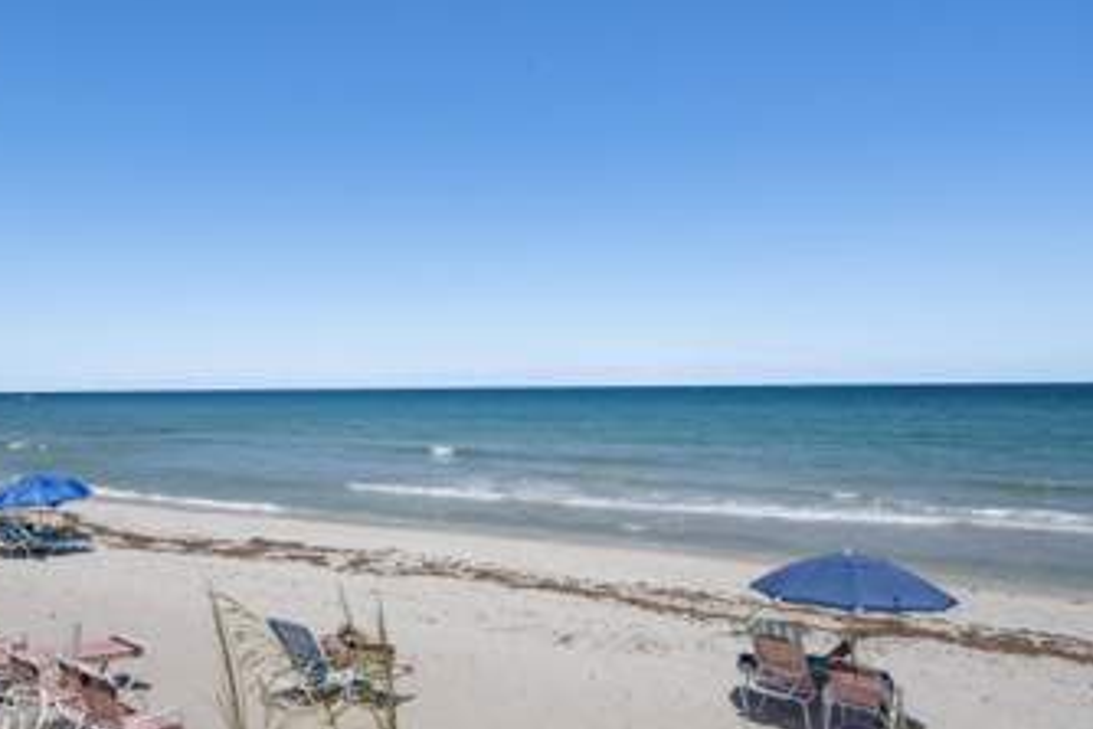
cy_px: 392
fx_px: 699
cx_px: 475
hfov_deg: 75.7
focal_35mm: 23
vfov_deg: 55.1
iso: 125
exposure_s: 1/640
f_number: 10
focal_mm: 16
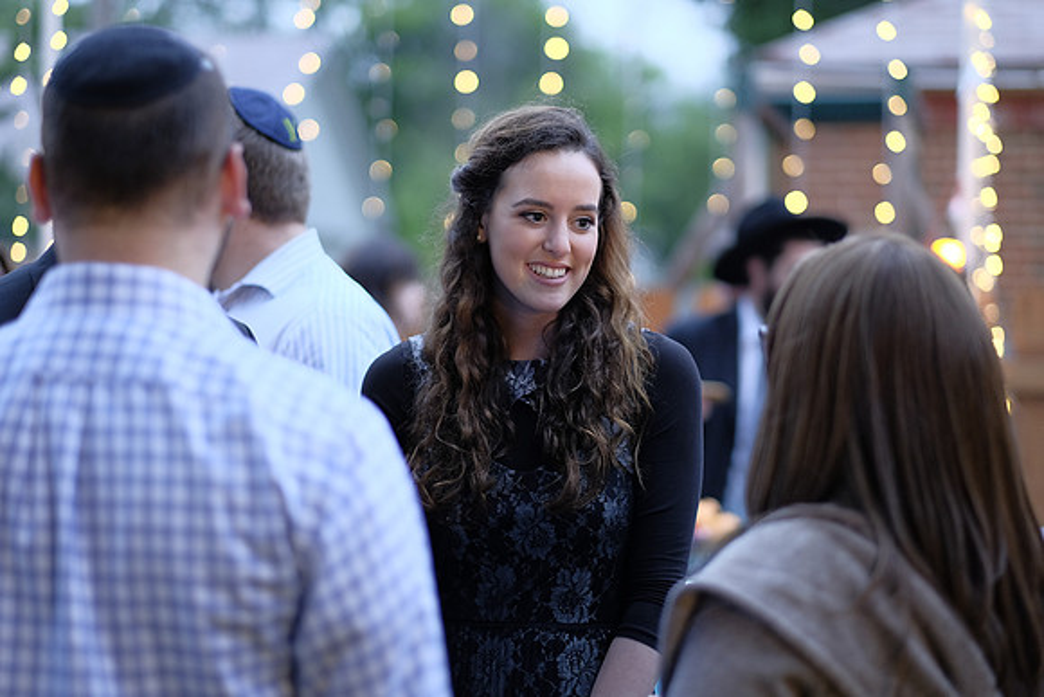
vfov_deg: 16.3
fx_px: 2436
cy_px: 348
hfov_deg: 24.2
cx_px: 522
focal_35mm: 84
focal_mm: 56
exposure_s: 1/140
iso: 800
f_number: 1.2
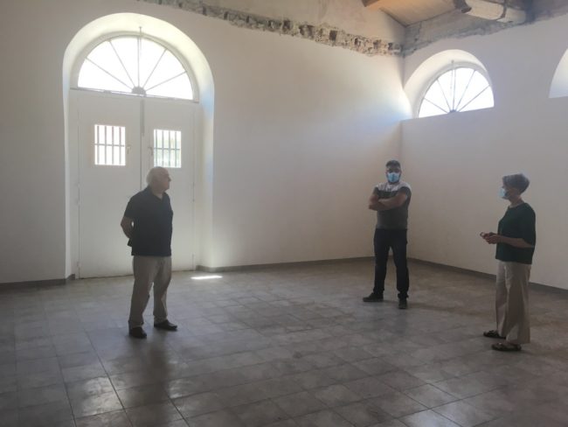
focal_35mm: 29
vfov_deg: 48.3
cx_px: 284
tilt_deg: -4.9
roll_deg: -1.2
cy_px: 214
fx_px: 476
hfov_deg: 61.6
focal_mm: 4.15
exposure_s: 1/33
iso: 25
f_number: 2.2
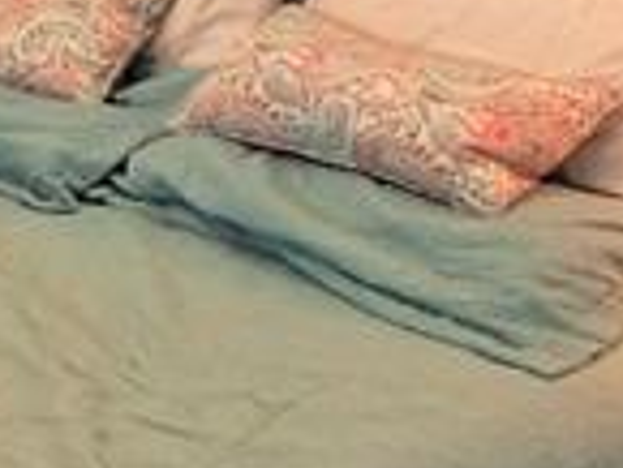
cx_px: -168
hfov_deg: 15.2
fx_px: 2234
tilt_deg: -12.2
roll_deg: +2.6
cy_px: 36
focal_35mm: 124
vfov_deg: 11.9
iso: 125
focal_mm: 4.15
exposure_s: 1/30
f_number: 2.2
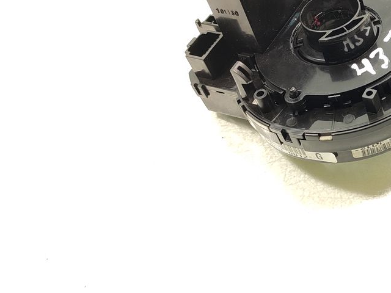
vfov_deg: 30.0
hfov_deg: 36.9
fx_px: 542
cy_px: 97
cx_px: 358
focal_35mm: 48
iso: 320
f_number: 1.89
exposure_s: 1/100
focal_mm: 5.89
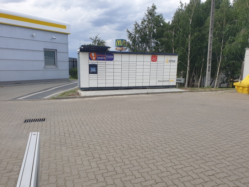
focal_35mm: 26
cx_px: 124
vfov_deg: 53.1
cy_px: 94
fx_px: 187
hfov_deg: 67.3
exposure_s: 1/769
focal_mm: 4.3
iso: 50
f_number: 2.4
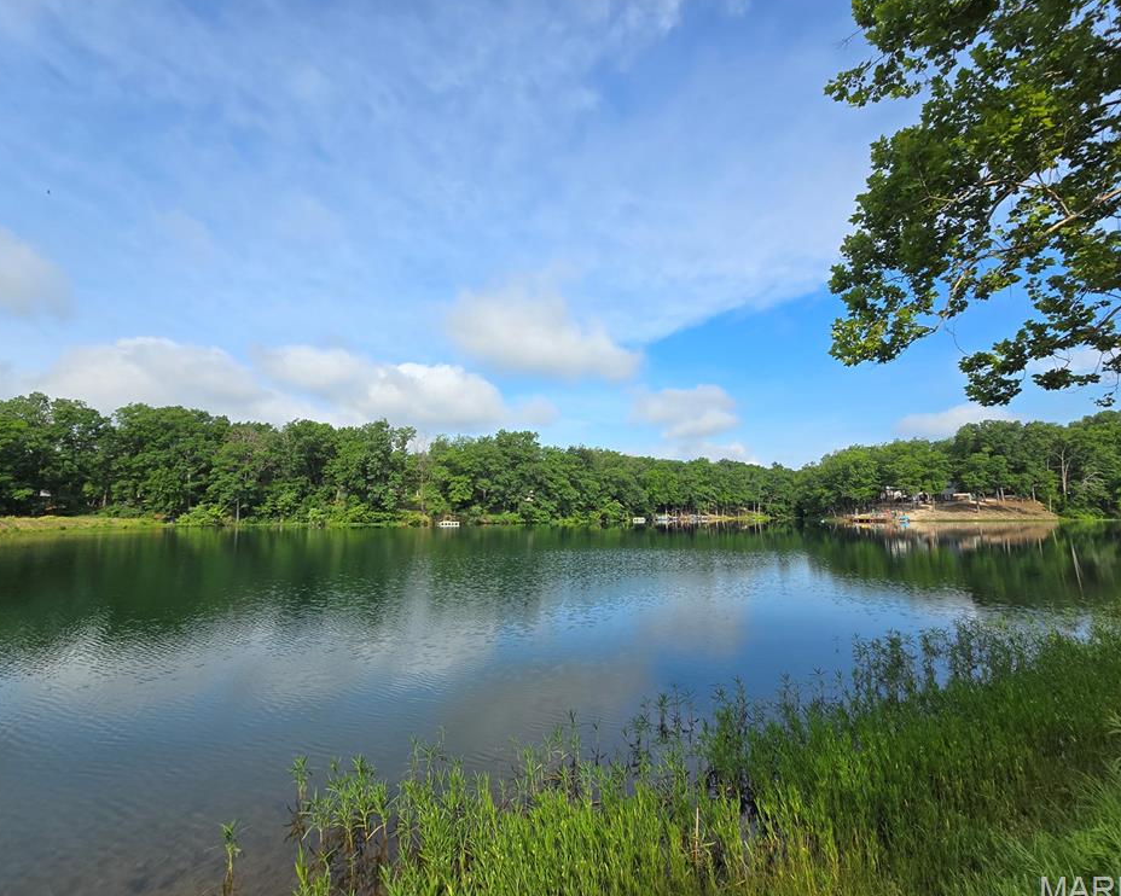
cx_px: 542
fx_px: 464
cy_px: 452
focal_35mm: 14
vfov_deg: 88.0
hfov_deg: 100.7
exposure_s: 1/1399
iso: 50
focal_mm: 2.2
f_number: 2.2
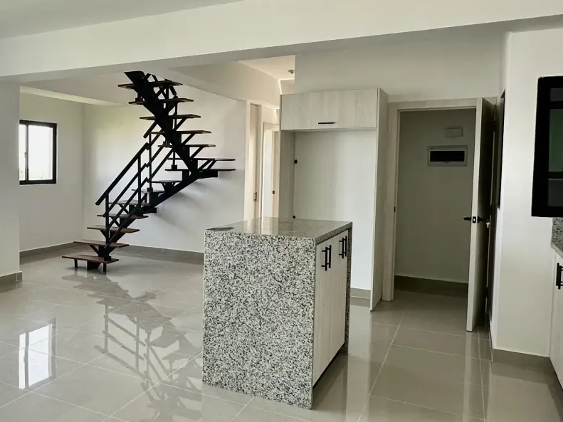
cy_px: 196
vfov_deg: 41.8
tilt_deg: -2.4
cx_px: 98
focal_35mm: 34
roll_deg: -0.3
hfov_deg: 50.1
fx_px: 553
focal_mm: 2.22
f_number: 2.2
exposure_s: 1/99
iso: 100
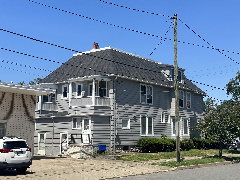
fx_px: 333
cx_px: 120
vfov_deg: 30.3
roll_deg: +0.4
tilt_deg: +8.8
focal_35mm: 48
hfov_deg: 39.7
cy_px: 90
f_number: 1.78
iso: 64
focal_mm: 6.86
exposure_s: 1/4545
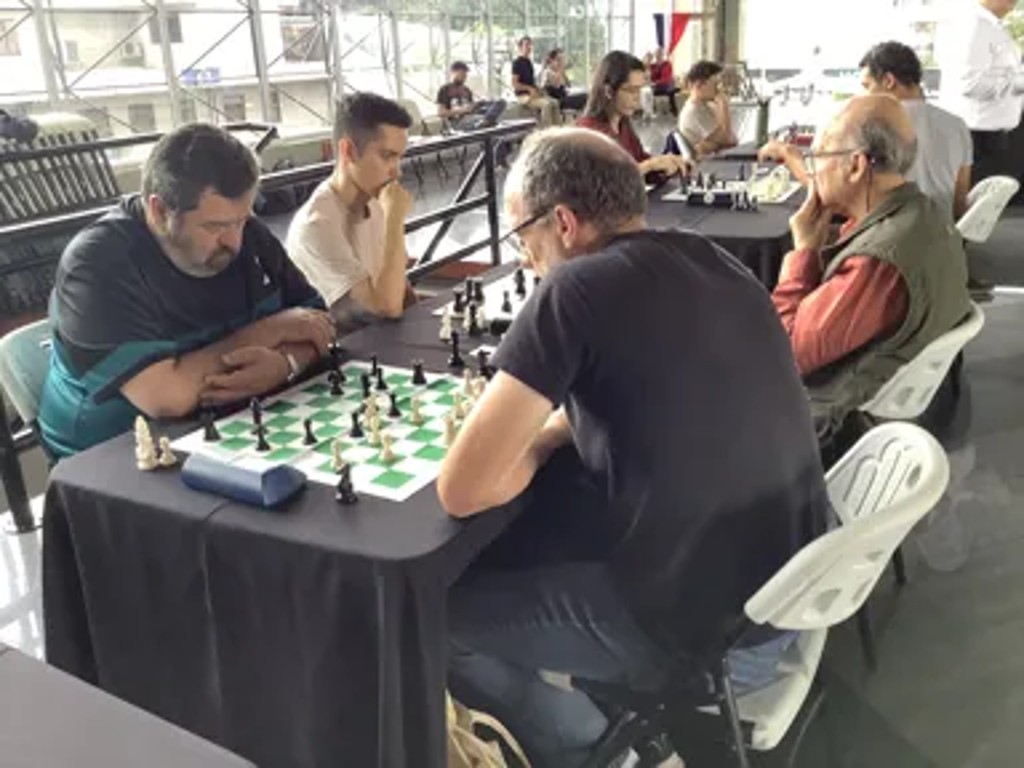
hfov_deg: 58.4
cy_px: 384
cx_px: 512
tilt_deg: -22.0
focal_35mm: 31
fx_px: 917
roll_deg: +1.0
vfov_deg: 45.4
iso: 100
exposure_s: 1/60
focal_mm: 3.3
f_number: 2.4
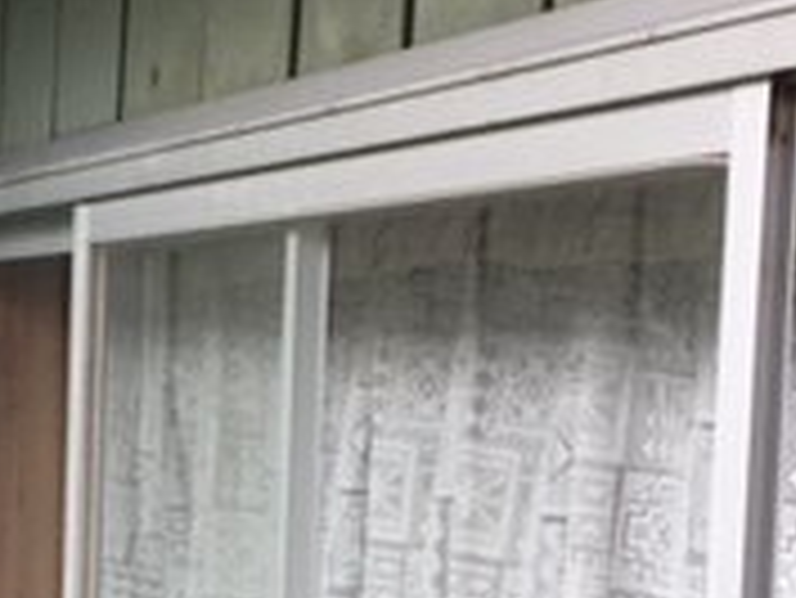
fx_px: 2416
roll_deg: -2.0
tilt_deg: -5.1
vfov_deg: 14.0
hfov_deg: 18.0
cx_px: -90
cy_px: 553
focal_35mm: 105
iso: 32
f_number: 2.2
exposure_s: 1/122
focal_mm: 4.15
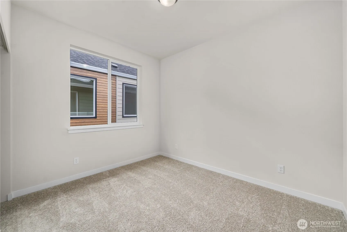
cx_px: 174
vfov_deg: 85.5
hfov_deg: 108.3
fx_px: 125
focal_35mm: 13
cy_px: 116
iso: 1000
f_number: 7.1
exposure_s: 1/30
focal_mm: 13
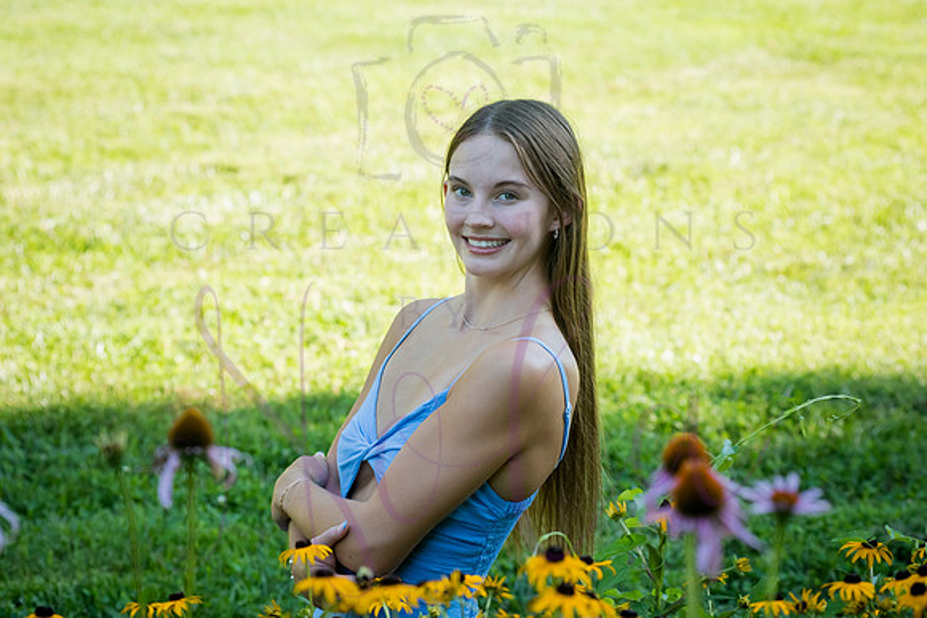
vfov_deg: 13.4
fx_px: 2624
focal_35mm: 102
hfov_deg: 20.0
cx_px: 462
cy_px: 294
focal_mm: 92
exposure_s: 1/320
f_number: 5.6
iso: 500
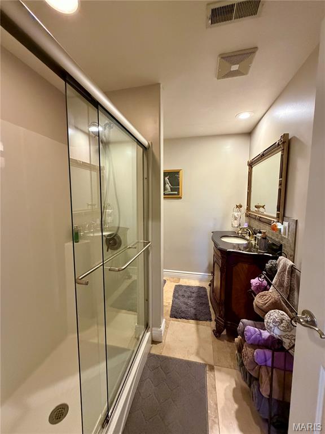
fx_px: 175
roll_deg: -0.5
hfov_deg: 85.7
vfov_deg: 102.1
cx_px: 162
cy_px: 217
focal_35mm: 14
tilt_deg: -5.6
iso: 640
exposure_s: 1/60
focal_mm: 2.22
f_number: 2.2
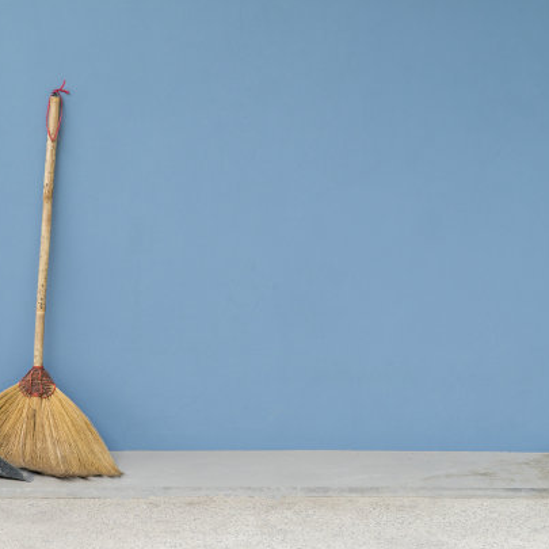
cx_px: 145
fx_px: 1382
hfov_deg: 22.3
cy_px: 274
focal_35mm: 77
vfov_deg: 22.5
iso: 100
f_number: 5
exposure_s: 1/125
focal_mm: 40
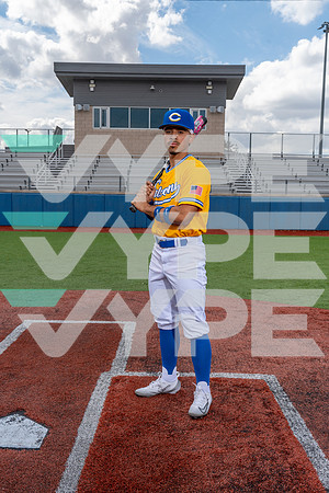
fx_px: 521
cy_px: 246
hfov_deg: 35.1
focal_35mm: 38
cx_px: 164
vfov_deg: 50.7
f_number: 8
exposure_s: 1/250
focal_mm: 38
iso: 100
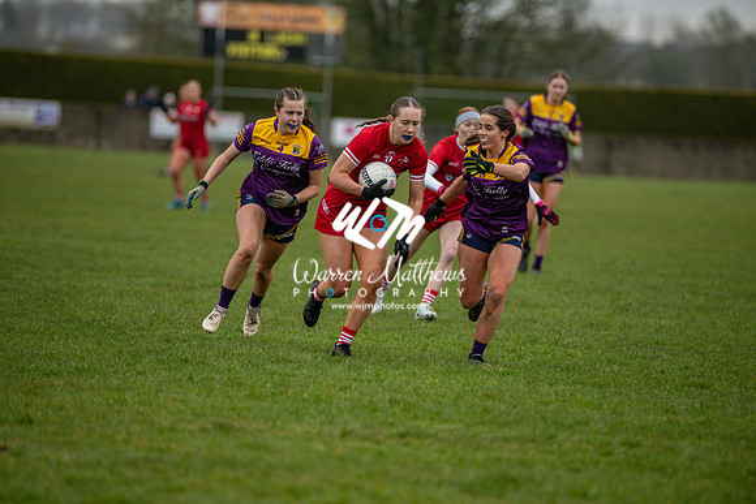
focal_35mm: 300
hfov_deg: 6.9
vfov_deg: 4.6
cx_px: 378
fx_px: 6301
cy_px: 252
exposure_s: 1/640
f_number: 2.8
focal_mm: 300
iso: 800
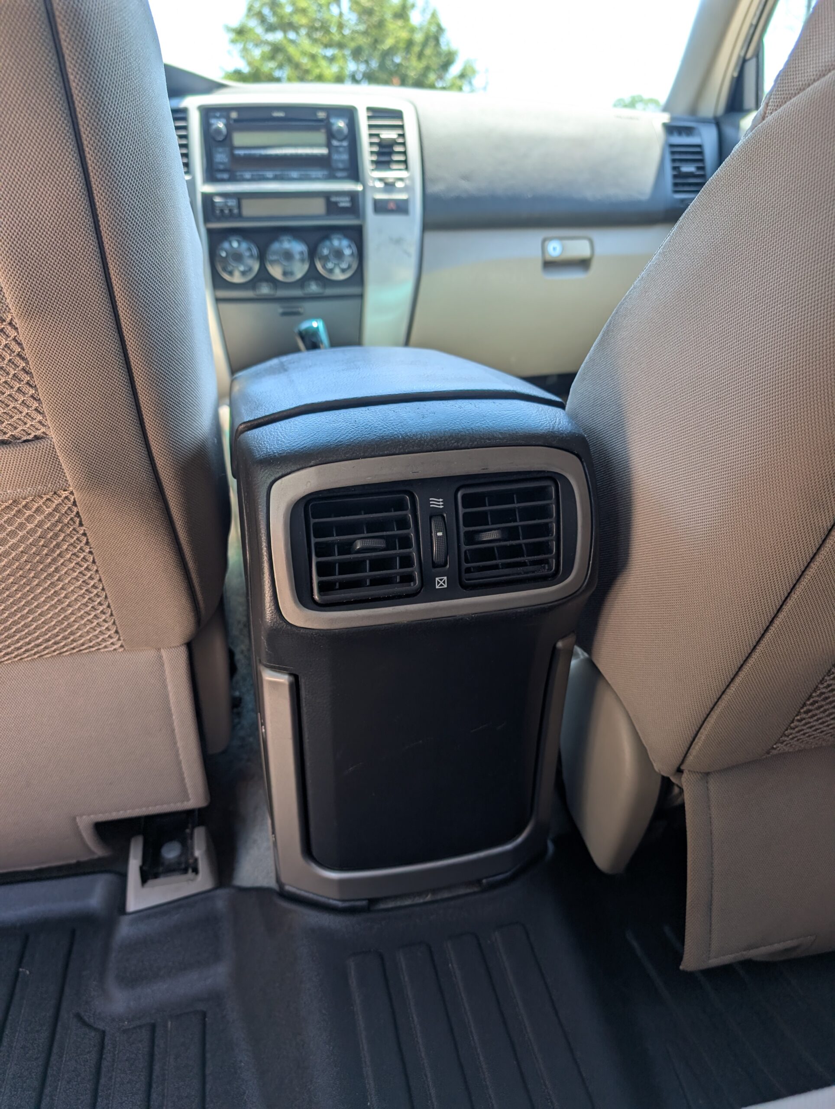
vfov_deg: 71.5
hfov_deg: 56.9
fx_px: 770
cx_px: 418
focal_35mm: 24
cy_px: 554
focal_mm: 6.9
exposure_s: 1/319
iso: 64
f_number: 1.68
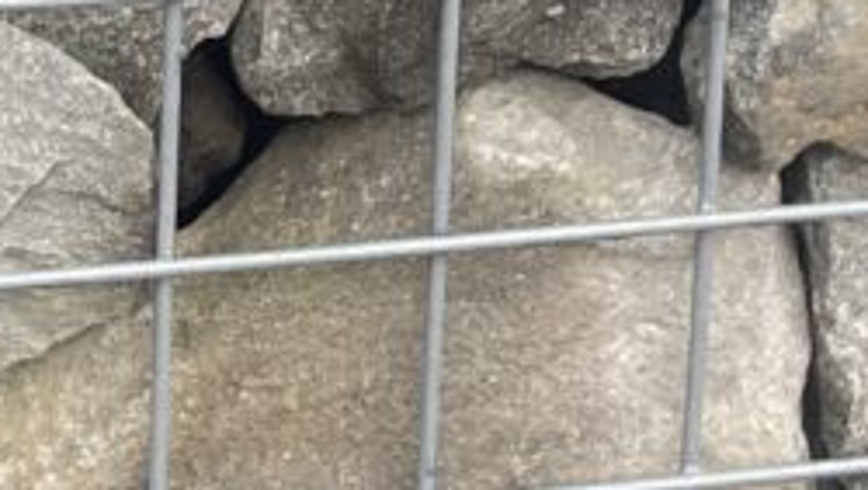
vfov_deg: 7.7
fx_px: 3339
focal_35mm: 145
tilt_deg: -11.3
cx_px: -552
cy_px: -730
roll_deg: +0.4
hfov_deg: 13.7
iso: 50
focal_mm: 4.2
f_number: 1.6
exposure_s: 1/121
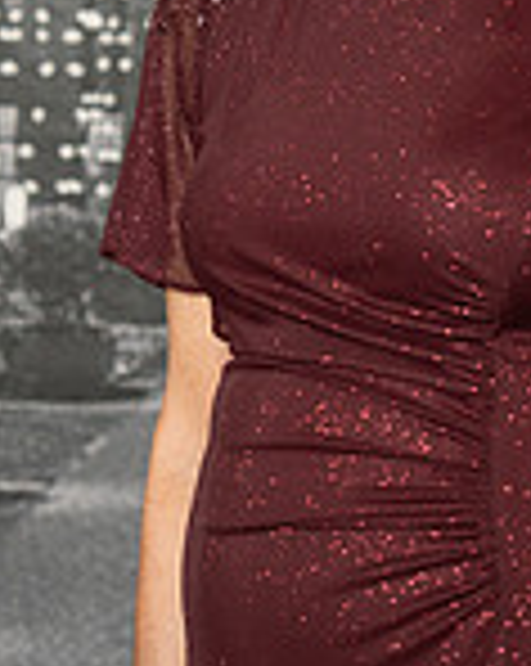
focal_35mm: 200
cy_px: 184
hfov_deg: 7.7
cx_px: 405
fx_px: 3937
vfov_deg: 9.7
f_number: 2.8
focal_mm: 70
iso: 1000
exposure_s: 1/160
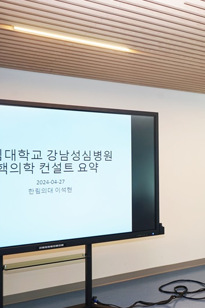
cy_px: 156
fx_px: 368
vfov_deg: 45.4
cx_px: 201
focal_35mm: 43
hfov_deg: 29.3
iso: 500
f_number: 6.3
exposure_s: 1/100
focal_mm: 28
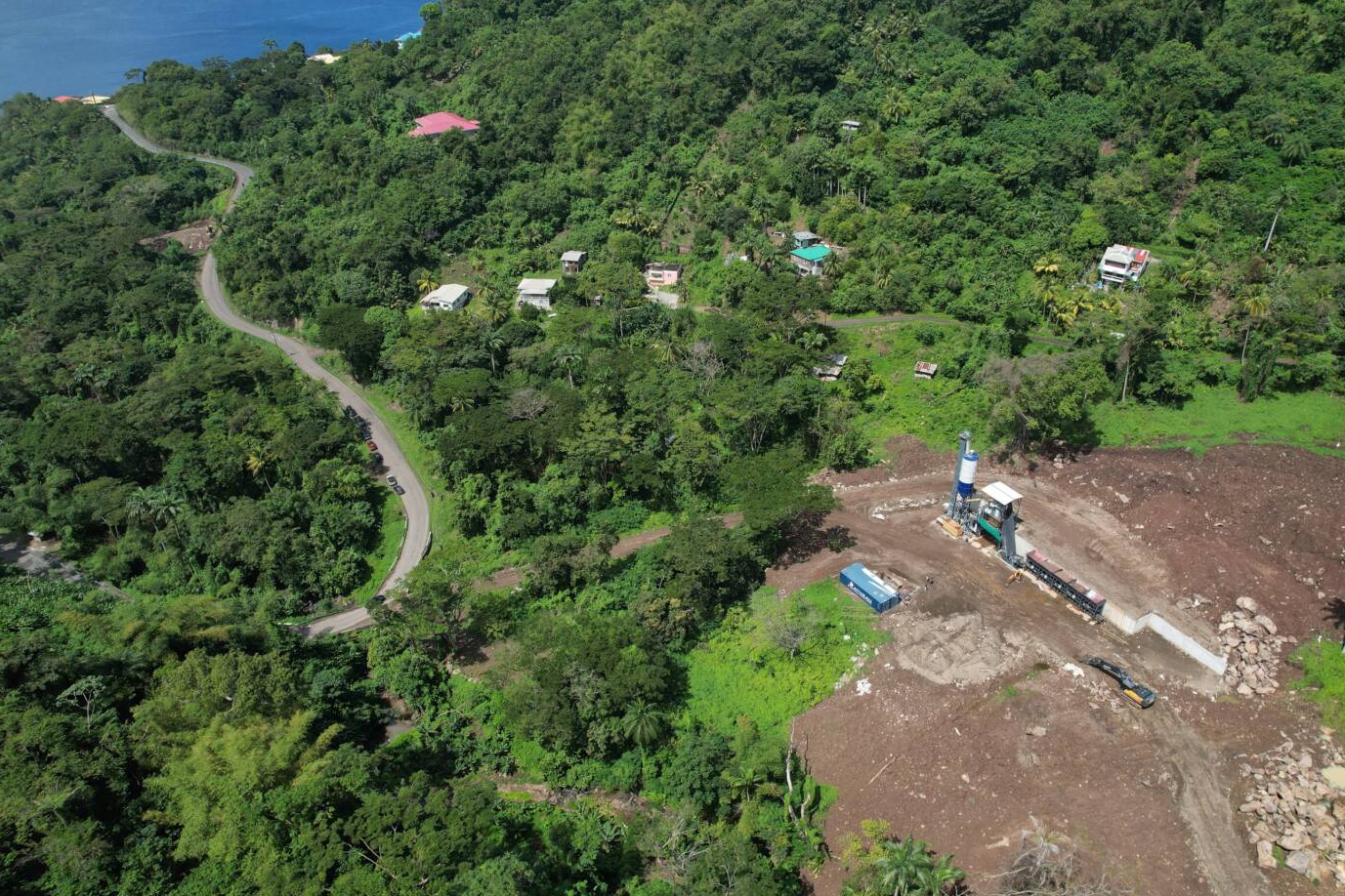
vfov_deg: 55.1
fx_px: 859
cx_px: 698
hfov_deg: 76.1
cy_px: 445
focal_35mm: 23
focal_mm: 8.38
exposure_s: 1/4000
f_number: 2.8
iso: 200
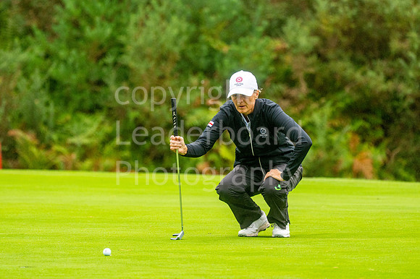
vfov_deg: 3.1
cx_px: 210
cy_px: 140
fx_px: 5247
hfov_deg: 4.6
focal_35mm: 450
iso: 800
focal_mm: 300
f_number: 4
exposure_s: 1/1000
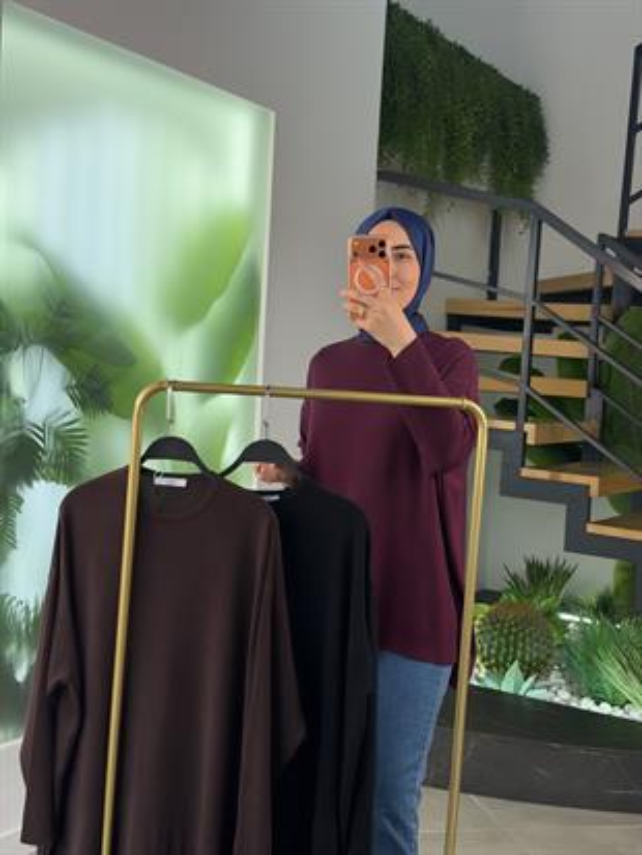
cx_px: 321
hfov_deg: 30.3
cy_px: 428
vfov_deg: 39.6
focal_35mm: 48
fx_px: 1186
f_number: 1.78
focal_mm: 6.76
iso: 64
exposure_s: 1/175
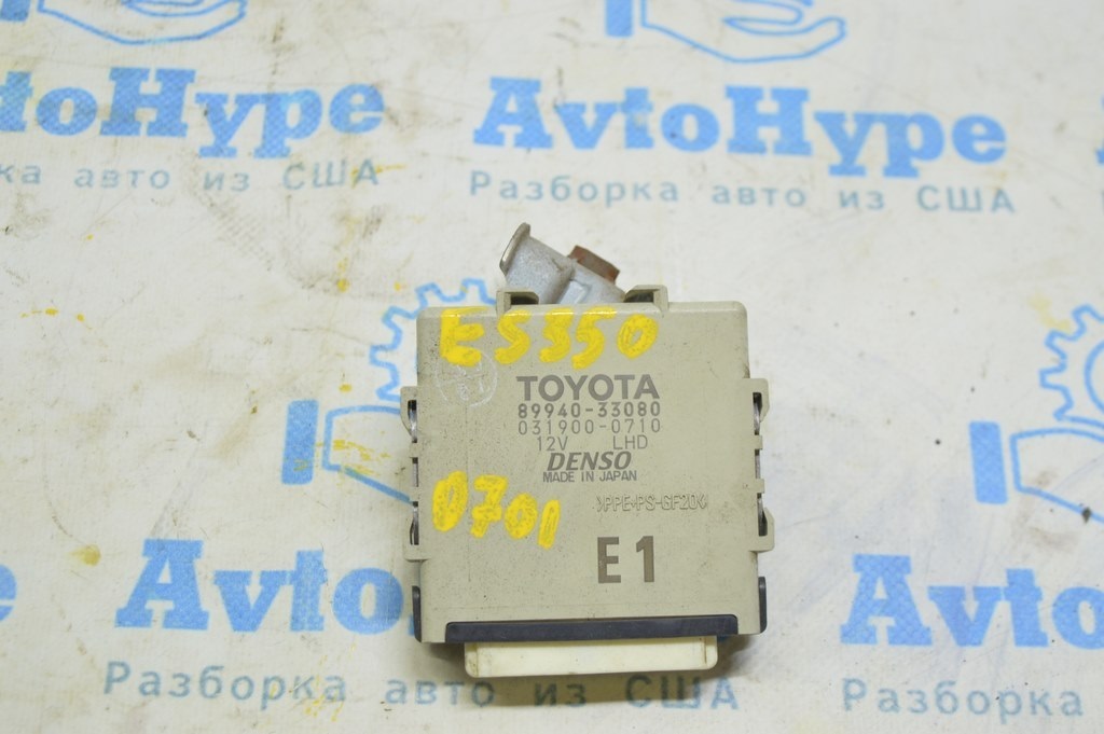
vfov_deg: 20.1
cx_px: 552
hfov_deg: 29.9
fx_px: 2068
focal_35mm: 68
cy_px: 367
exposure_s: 1/20
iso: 400
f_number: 5.6
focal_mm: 45
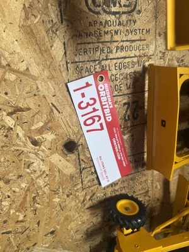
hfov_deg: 56.8
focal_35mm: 24
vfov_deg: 71.6
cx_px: 94
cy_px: 126
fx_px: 175
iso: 64
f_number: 1.78
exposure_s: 1/120
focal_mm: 6.76
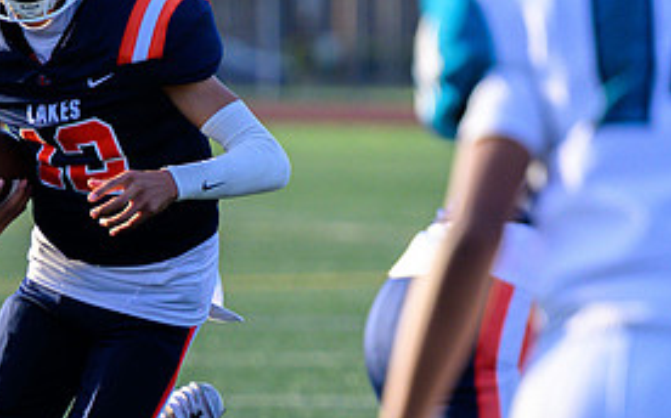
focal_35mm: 624
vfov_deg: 2.1
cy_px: 350
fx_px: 11402
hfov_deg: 3.4
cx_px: 70
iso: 1250
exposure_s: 1/2000
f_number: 4
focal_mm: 230
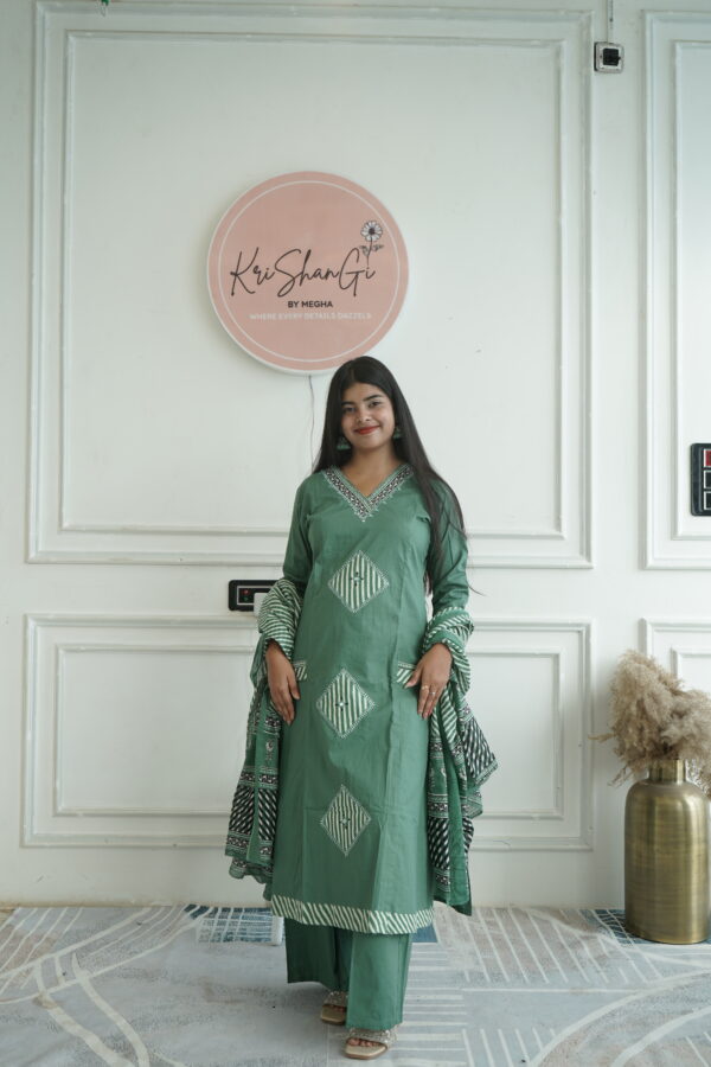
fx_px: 1007
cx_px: 356
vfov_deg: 55.8
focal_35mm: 34
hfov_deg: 38.9
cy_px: 534
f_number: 5.6
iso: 200
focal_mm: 34
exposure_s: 1/100
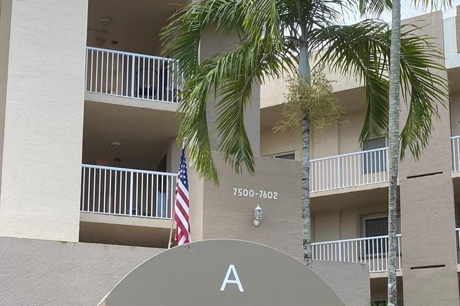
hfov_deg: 35.5
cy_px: 287
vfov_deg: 23.4
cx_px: 183
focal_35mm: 56
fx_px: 715
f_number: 1.8
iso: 32
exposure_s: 1/576
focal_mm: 4.25
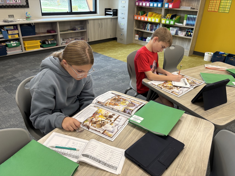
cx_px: 118
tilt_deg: -28.2
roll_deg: -2.9
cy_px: 88
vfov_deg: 53.1
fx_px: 177
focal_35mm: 26
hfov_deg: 67.3
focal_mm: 5.96
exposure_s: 1/60
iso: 125
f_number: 1.6
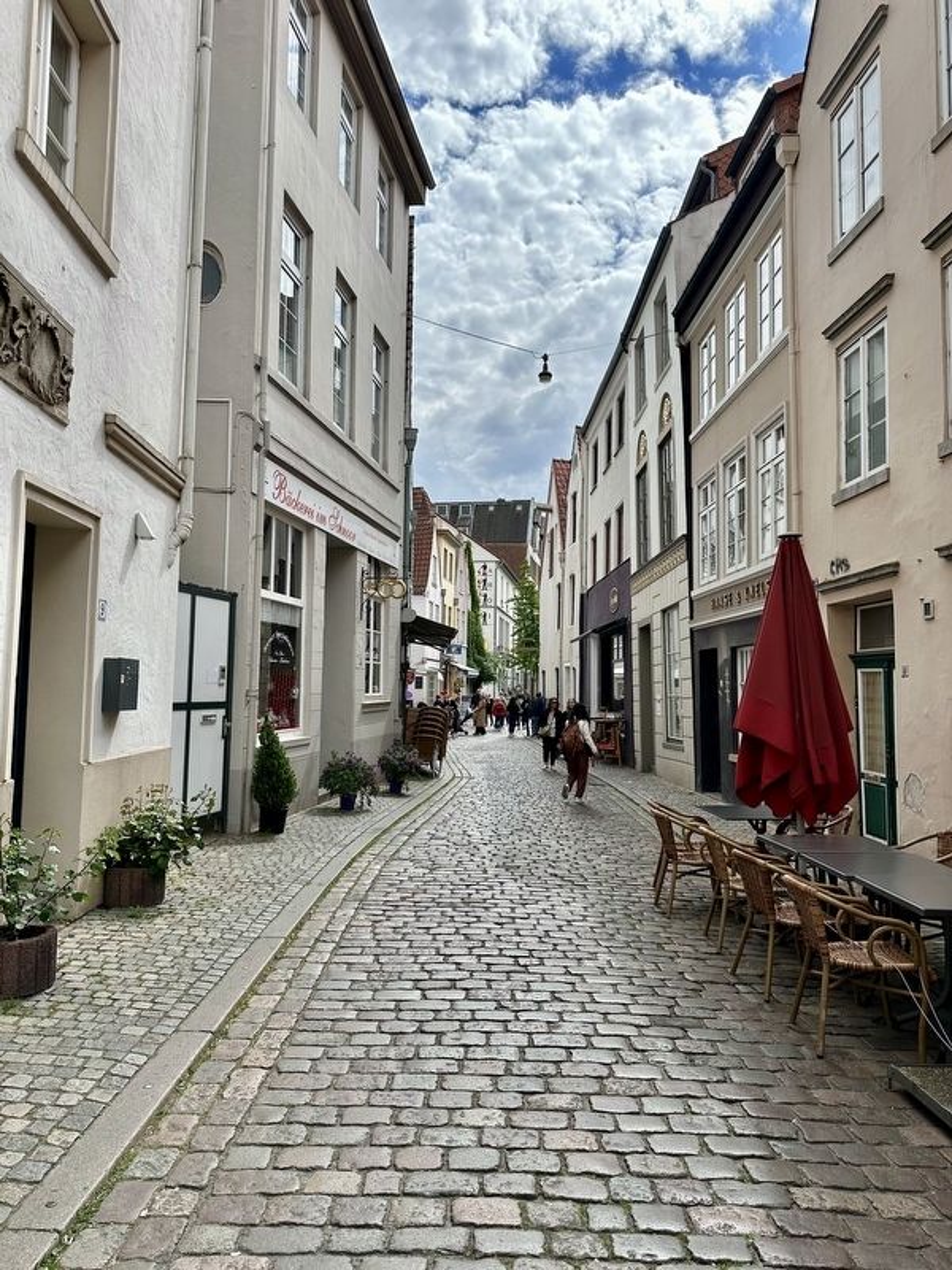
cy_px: 635
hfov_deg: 56.8
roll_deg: -1.5
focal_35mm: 24
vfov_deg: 71.6
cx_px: 476
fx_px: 880
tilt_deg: +5.3
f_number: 1.78
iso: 80
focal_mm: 6.86
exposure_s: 1/3472
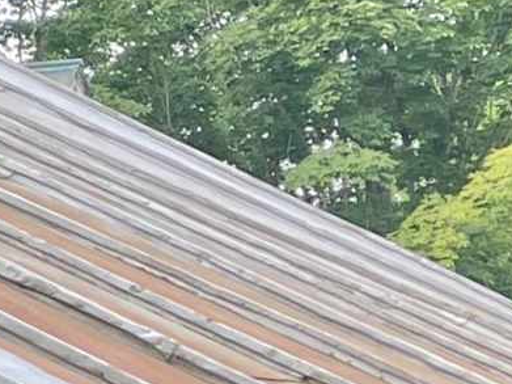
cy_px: 596
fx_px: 3253
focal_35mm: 220
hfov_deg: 7.3
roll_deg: -2.0
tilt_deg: -2.1
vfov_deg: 6.6
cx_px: -1336
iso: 25
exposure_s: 1/154
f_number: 1.8
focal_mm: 3.99
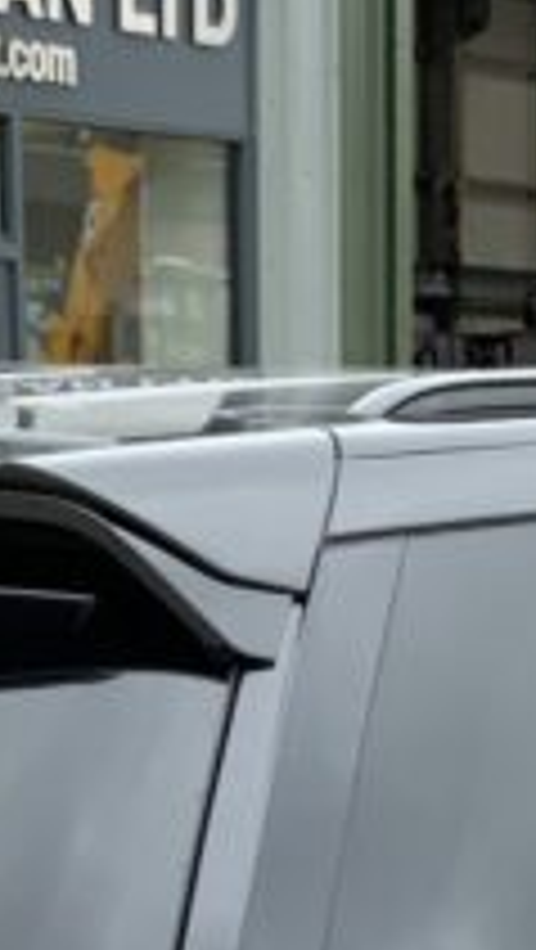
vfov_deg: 13.5
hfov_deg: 7.9
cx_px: 671
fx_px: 3858
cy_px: 1288
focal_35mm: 153
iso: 16
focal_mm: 3
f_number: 1.8
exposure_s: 1/461
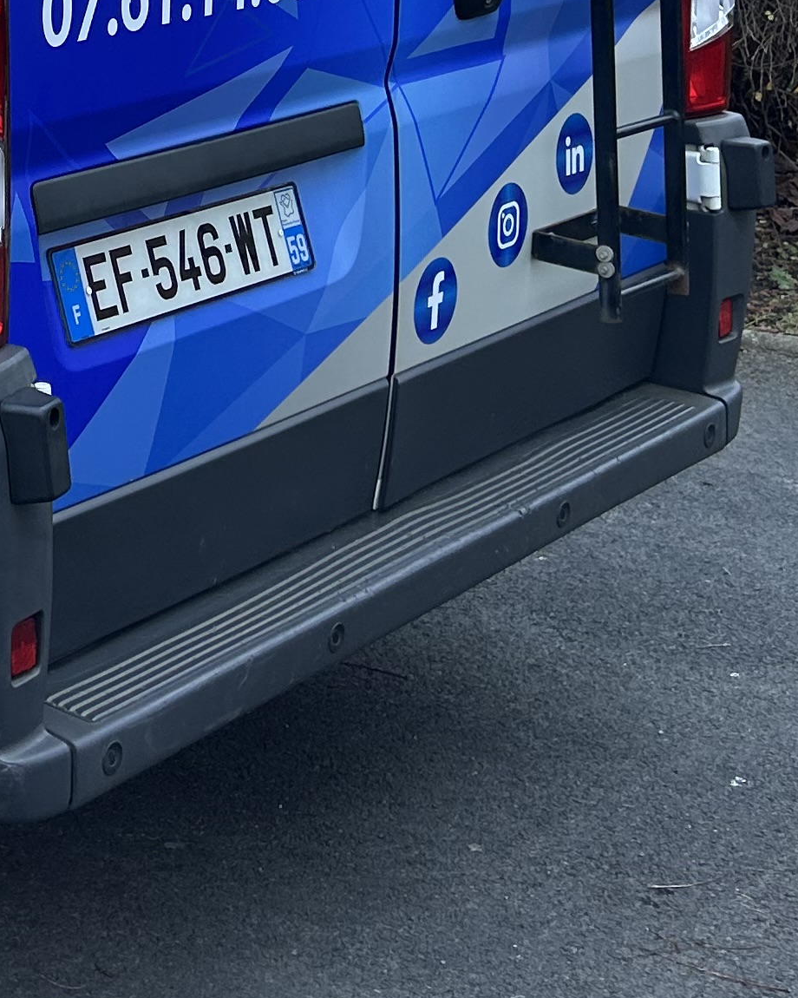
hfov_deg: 15.8
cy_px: -219
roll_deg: -1.0
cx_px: -405
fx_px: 2627
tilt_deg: -2.7
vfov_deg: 20.1
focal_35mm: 89
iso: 40
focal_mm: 5.7
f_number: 1.5
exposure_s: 1/121
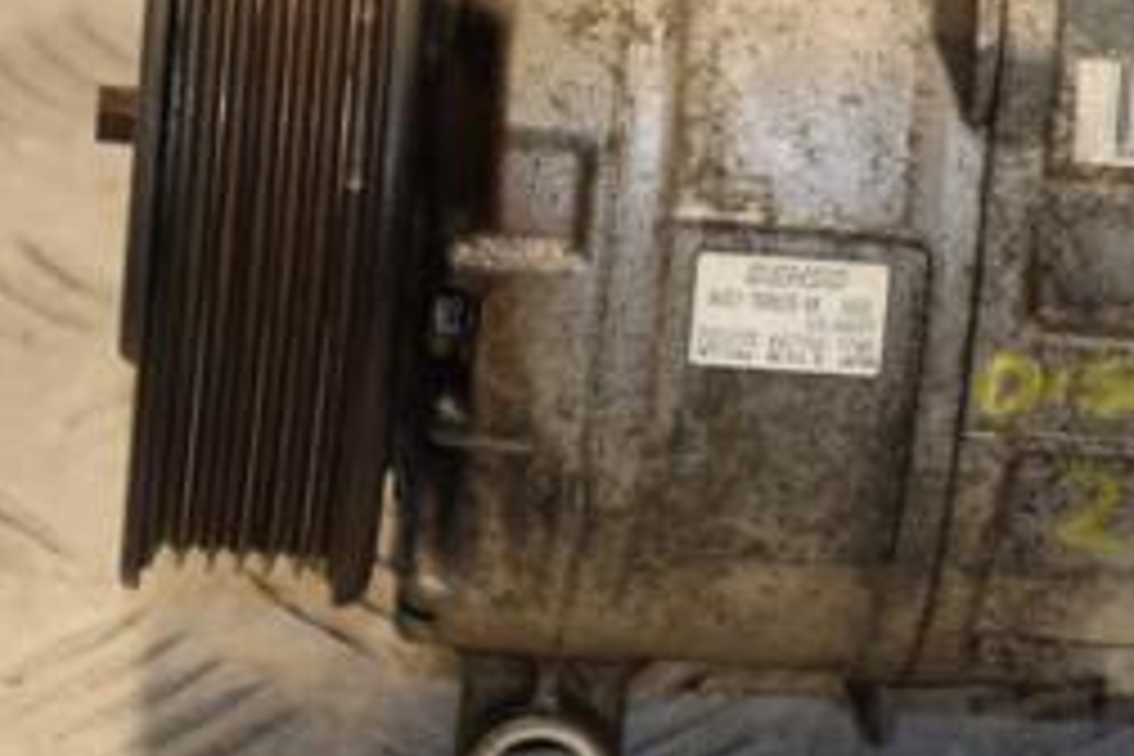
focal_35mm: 286
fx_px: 9008
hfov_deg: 7.2
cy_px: 158
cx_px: 796
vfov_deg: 4.8
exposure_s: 1/160
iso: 800
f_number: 5.3
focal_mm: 80
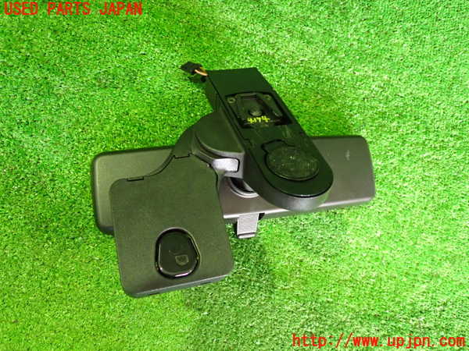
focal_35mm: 30
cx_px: 234
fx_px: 406
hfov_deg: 60.0
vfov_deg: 46.8
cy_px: 176
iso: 1000
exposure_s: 1/30
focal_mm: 5.4
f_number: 2.3
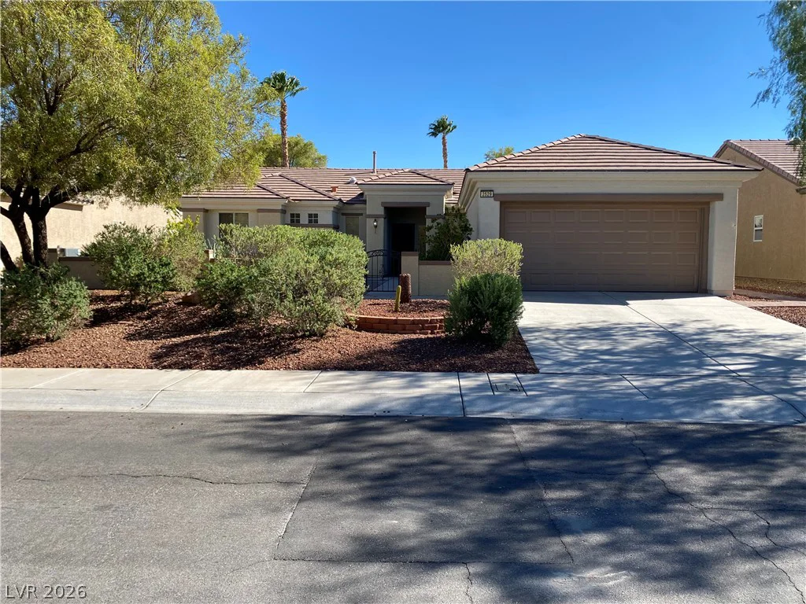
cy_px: 302
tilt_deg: -3.5
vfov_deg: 53.1
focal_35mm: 26
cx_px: 403
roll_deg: -0.4
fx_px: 605
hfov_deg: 67.3
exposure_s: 1/1961
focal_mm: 4.25
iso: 32
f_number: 1.8
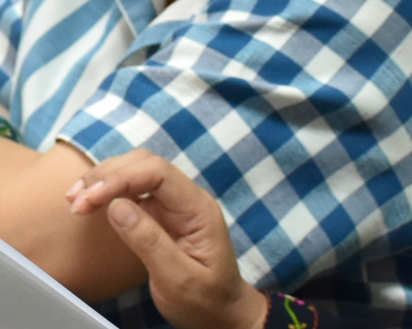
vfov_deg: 5.6
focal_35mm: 275
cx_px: -307
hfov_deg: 6.9
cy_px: -118
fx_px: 3354
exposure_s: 1/60
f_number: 4
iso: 800
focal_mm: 30
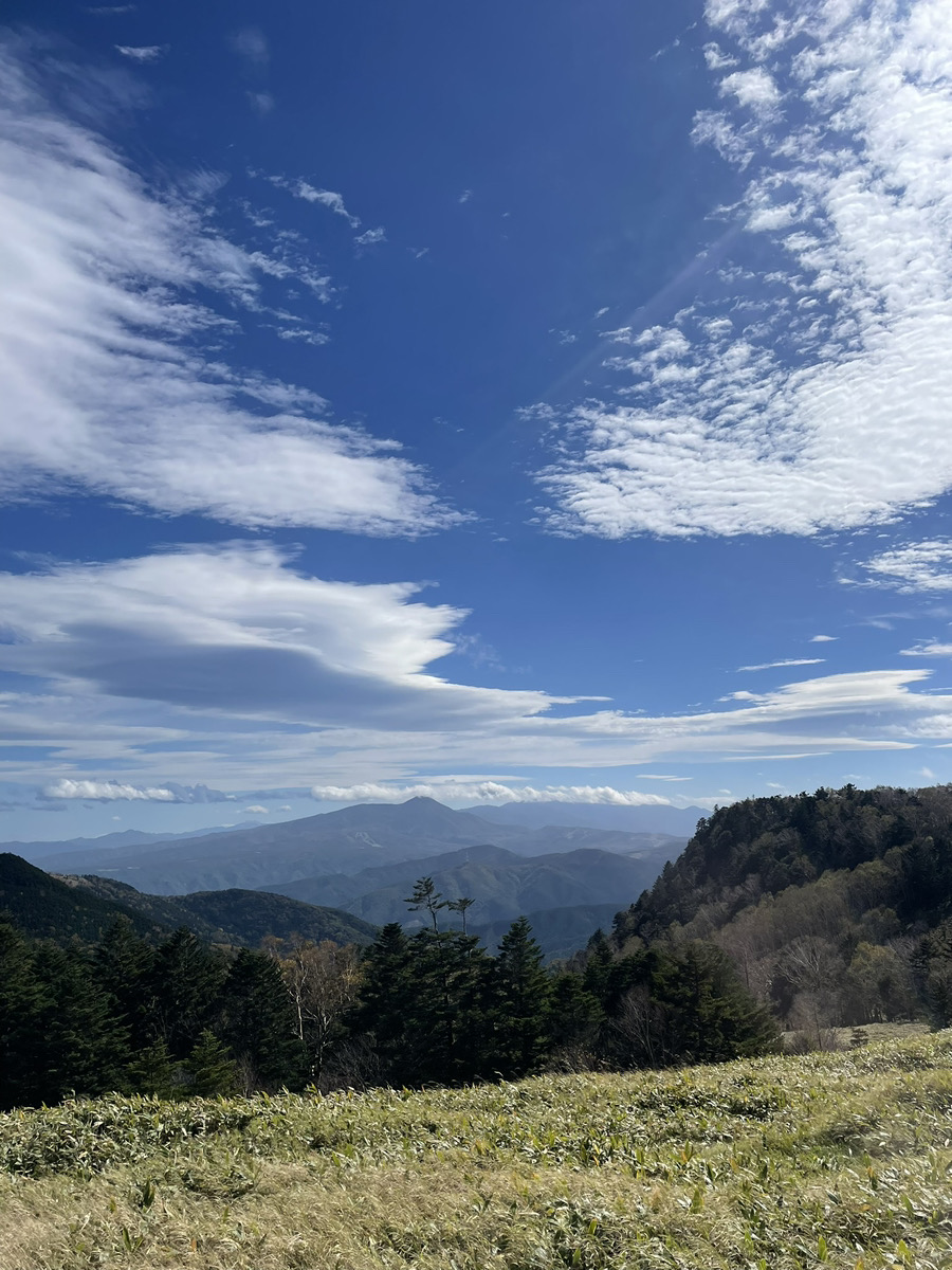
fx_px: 953
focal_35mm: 26
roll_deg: +1.3
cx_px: 476
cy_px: 635
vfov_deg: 67.3
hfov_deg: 53.1
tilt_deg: +10.3
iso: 32
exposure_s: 1/9091
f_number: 1.6
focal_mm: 4.2
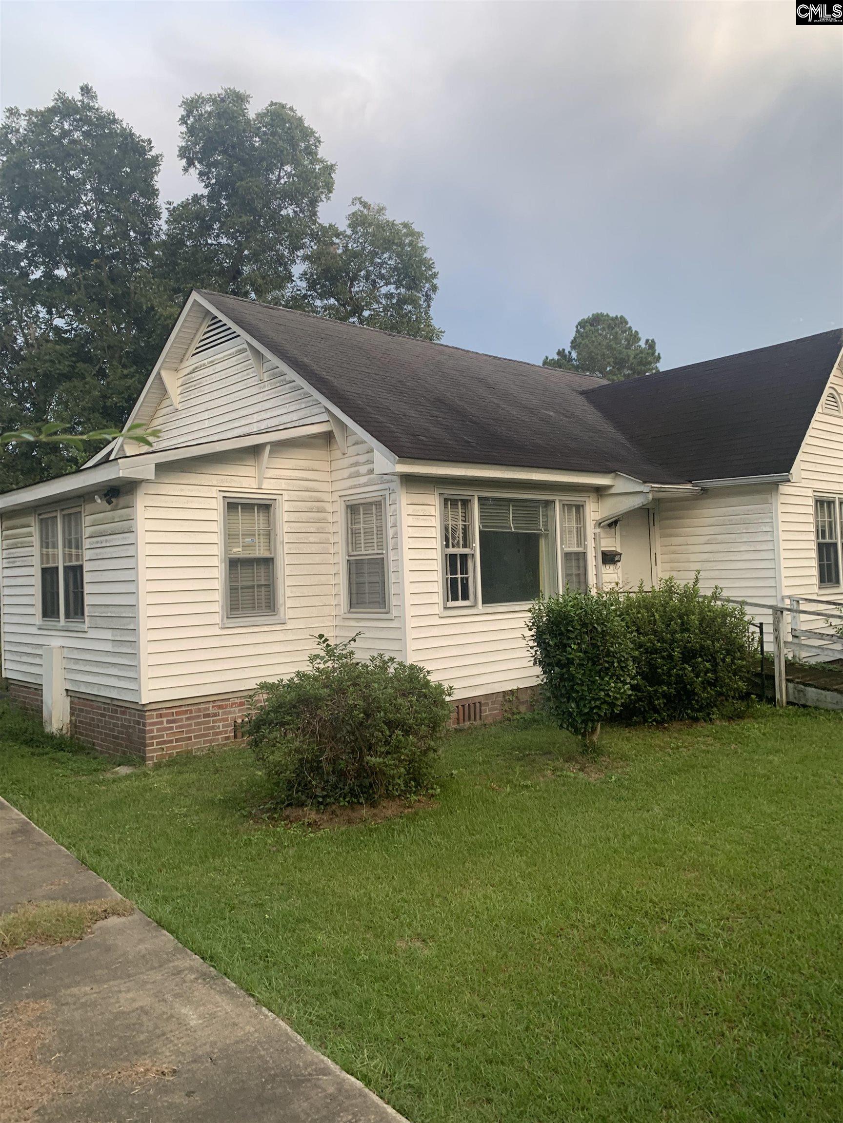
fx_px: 844
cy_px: 562
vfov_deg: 67.3
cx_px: 422
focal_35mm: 26
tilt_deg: +0.5
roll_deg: +3.1
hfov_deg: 53.1
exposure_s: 1/121
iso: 80
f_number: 1.8
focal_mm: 4.25
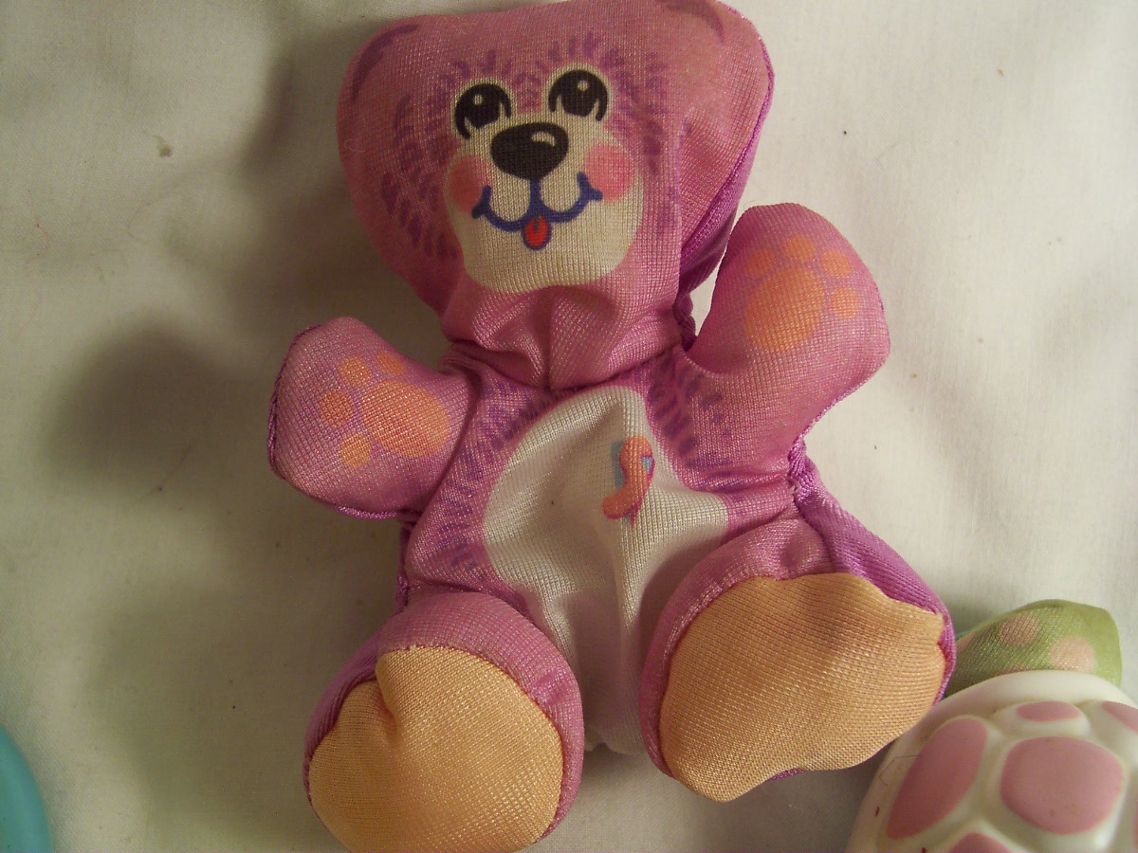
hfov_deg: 50.1
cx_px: 569
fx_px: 1216
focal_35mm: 37
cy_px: 426
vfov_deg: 38.7
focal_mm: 5.6
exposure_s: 1/180
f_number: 2.8
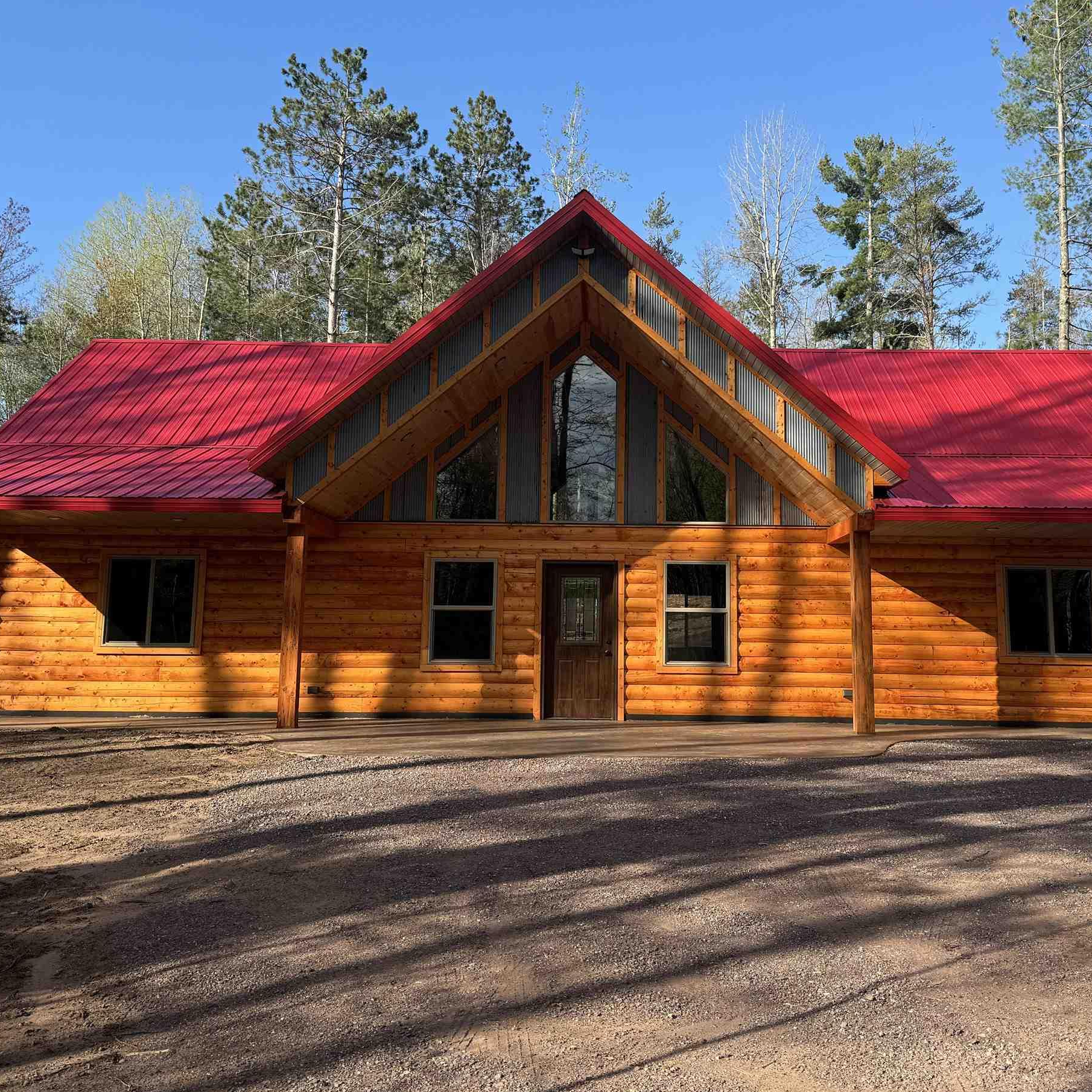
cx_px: 614
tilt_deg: +9.0
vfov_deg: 45.9
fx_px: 1285
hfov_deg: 45.9
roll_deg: -0.4
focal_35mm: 36
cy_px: 452
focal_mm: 6.76
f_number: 1.78
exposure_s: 1/1923
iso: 80
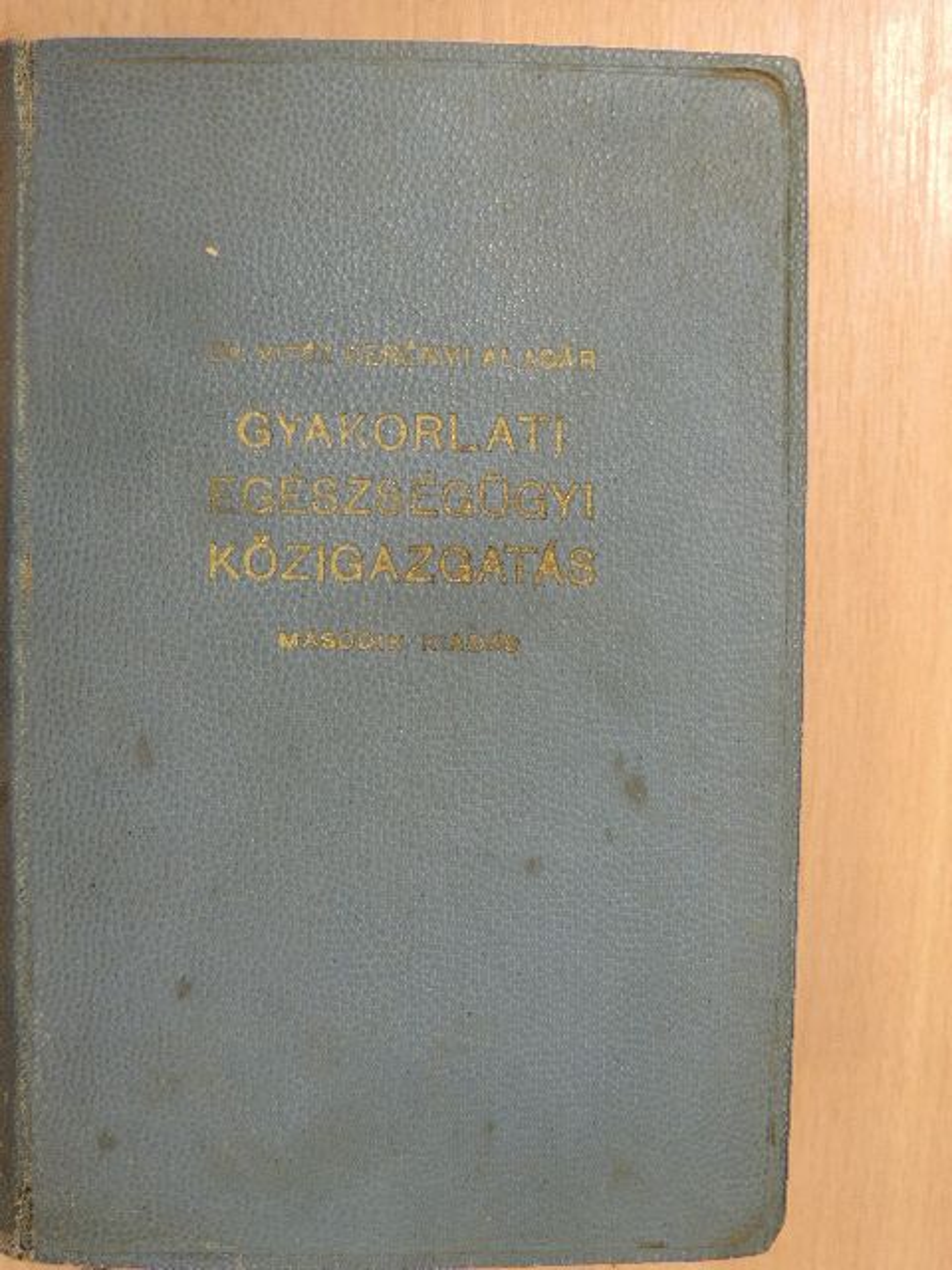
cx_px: 476
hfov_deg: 26.6
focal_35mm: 55
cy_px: 635
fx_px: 2017
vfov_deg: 34.9
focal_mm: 9.8
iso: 560
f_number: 3.7
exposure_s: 1/15
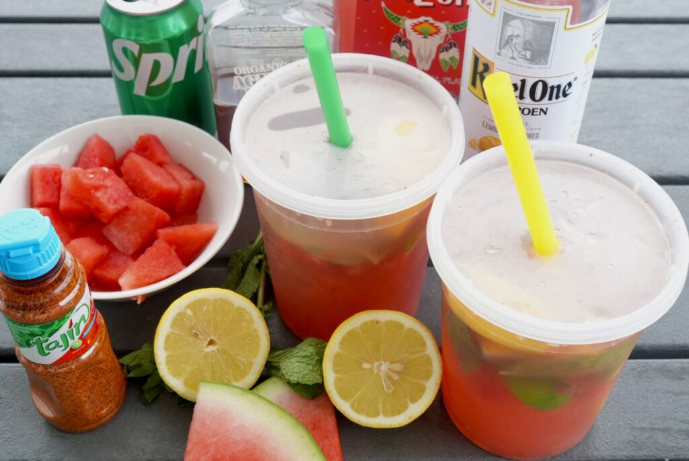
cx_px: 344
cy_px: 230
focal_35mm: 38
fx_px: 733
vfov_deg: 34.9
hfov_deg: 50.4
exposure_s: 1/250
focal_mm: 25.5
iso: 500
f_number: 6.3
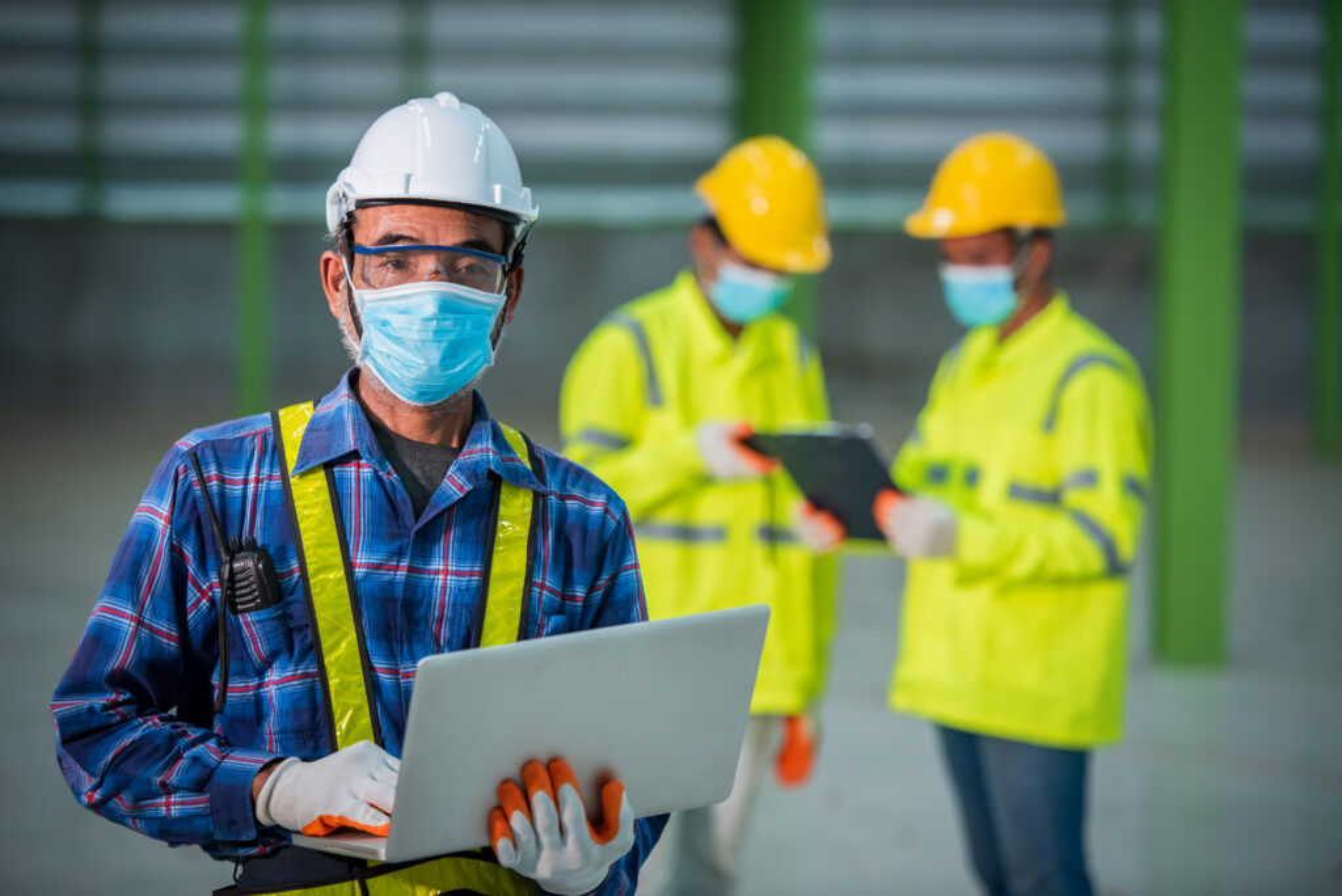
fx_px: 5035
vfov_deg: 10.2
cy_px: 448
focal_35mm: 135
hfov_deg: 15.2
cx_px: 671
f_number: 2.8
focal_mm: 135
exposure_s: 1/160
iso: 800
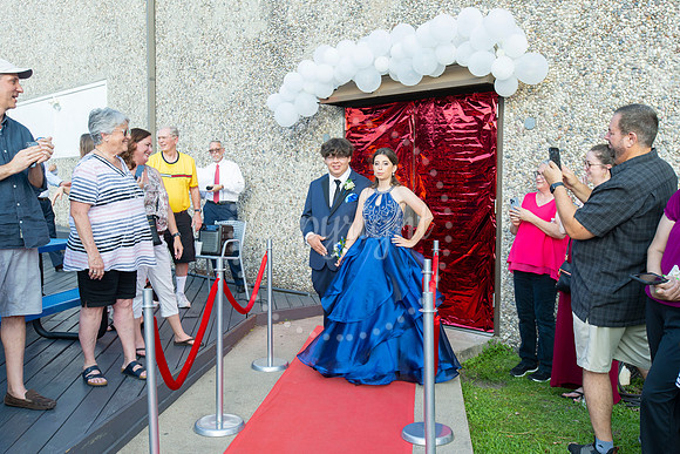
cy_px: 227
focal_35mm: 35
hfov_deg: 54.4
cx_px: 340
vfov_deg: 37.9
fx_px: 661
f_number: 7.1
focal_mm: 35
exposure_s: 1/250
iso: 160
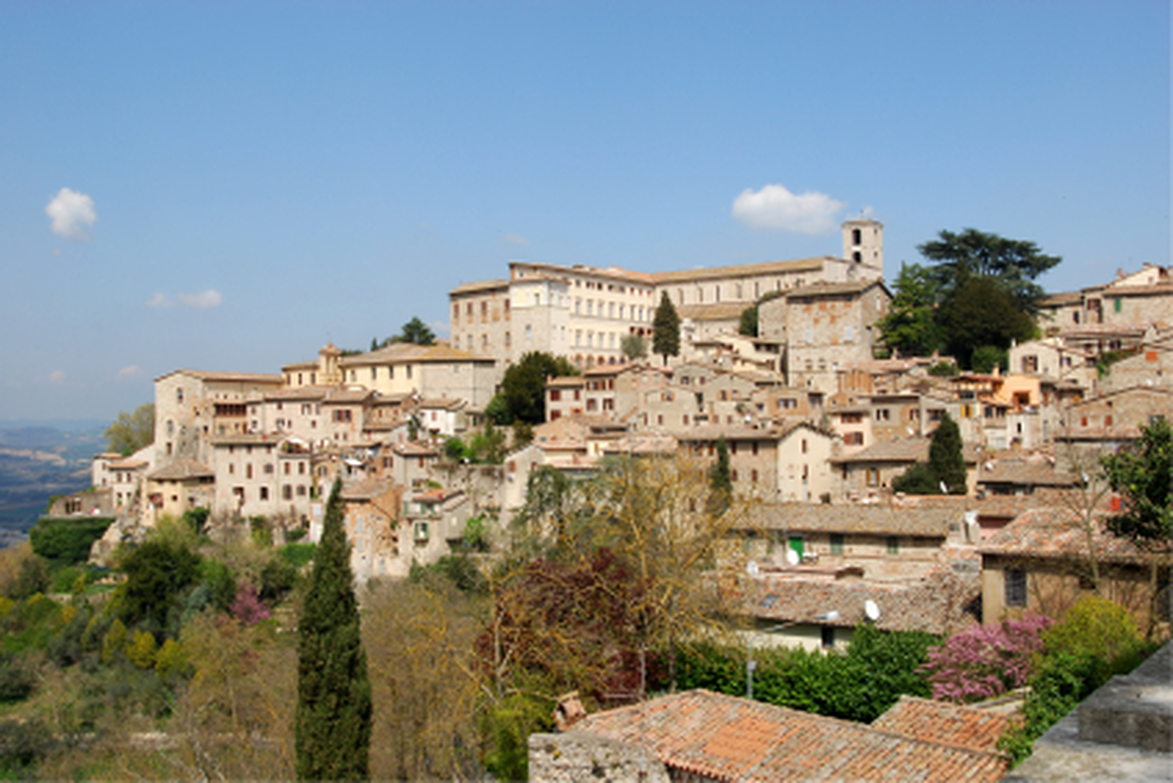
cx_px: 586
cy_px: 392
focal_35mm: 39
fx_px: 1271
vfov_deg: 34.2
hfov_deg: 49.5
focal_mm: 26
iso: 100
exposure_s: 1/200
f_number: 9
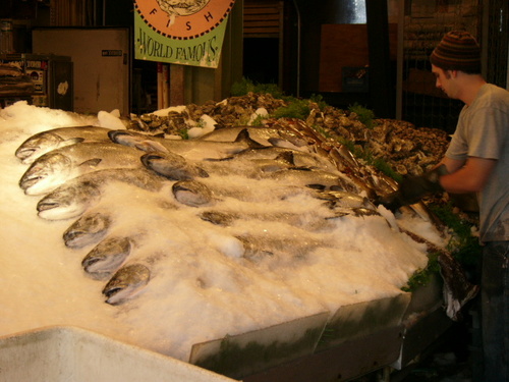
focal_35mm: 60
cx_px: 254
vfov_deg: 24.4
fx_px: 882
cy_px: 191
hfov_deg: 32.2
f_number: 3.7
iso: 100
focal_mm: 10
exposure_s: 1/50
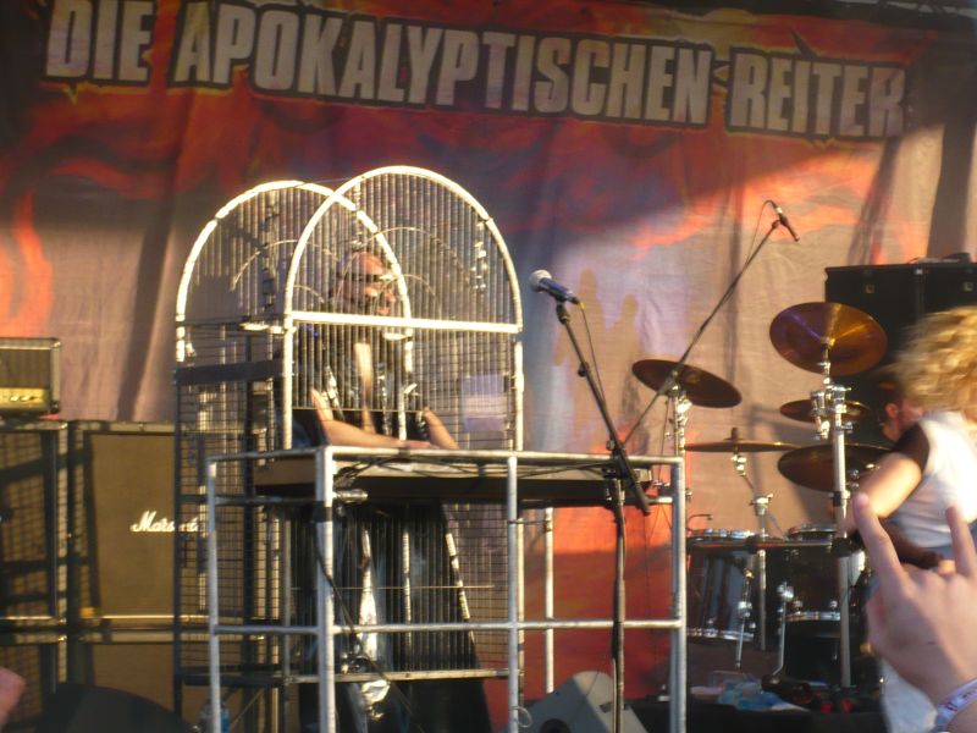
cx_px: 488
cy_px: 366
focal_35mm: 120
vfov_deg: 12.3
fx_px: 3387
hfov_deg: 16.4
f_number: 5.6
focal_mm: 16.4
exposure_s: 1/50
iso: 100
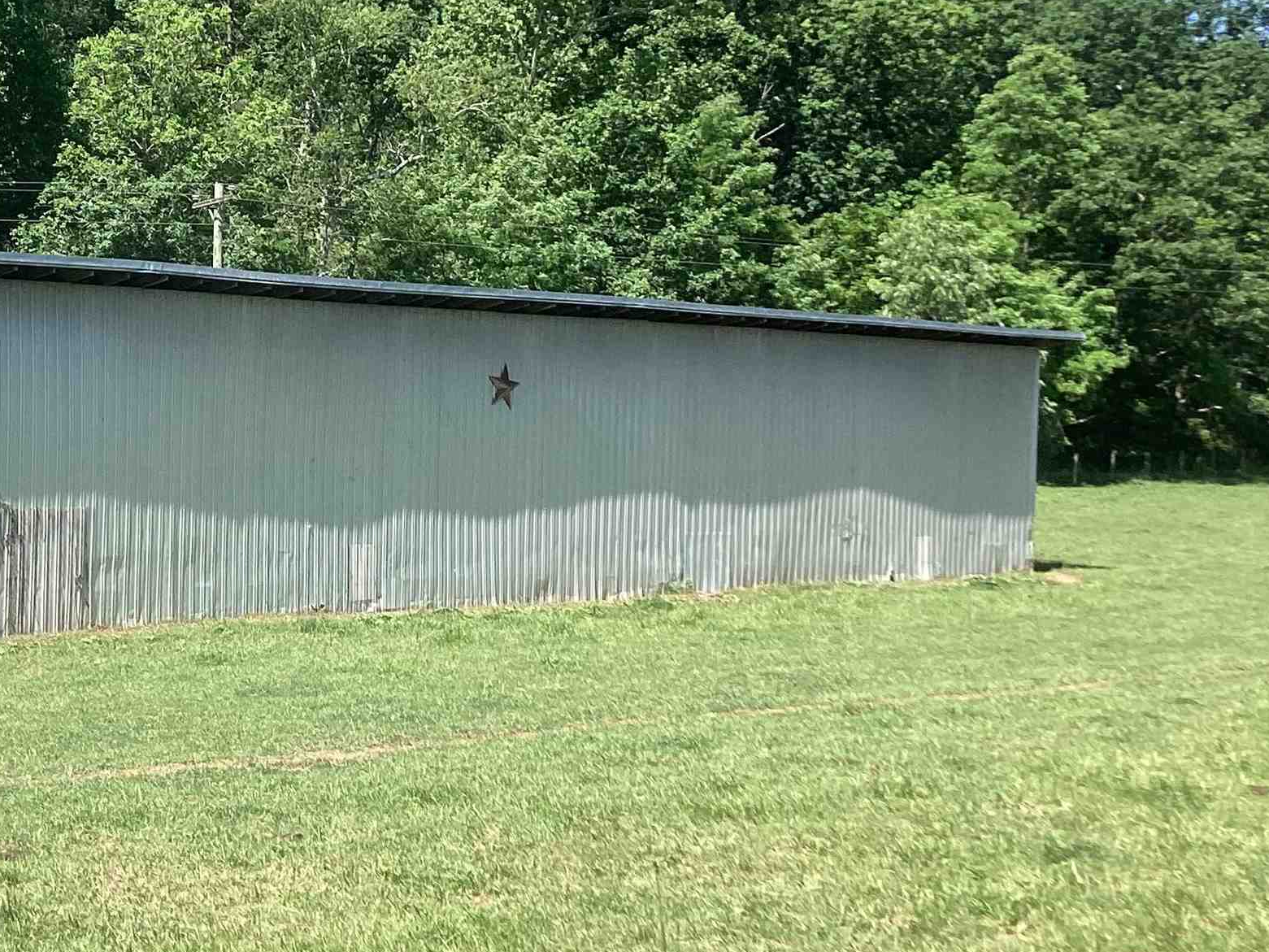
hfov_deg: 30.1
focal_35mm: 61
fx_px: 2236
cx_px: 95
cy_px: 450
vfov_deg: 24.0
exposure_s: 1/702
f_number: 2.4
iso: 25
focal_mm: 3.3
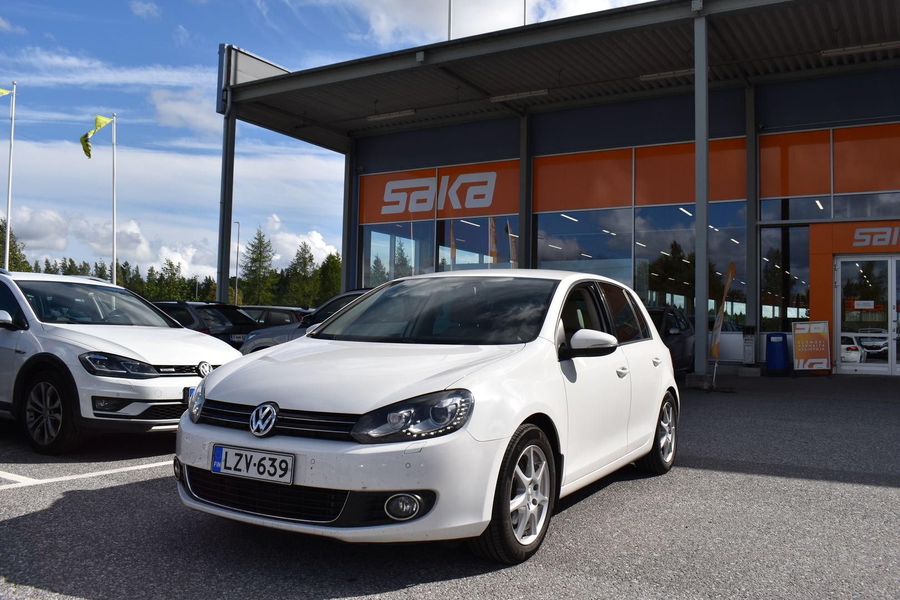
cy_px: 300
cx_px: 450
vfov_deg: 43.6
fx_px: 750
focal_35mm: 30
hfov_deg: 61.9
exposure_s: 1/1000
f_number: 9.5
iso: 200
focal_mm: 20
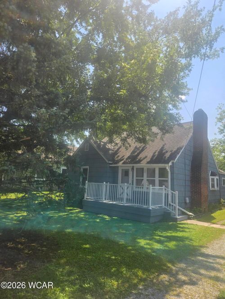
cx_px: 112
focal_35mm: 23
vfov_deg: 73.9
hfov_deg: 58.9
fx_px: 199
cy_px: 150
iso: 25
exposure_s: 1/1332
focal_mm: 5.4
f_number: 1.8
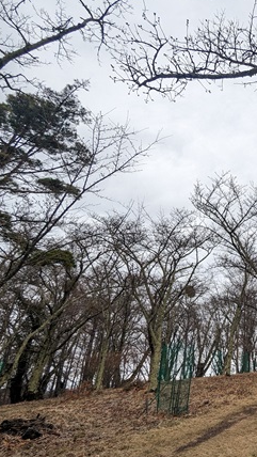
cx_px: 276
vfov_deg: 71.9
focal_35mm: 26
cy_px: 232
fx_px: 315
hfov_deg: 37.8
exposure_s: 1/565
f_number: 2.2
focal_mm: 2.35
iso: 51
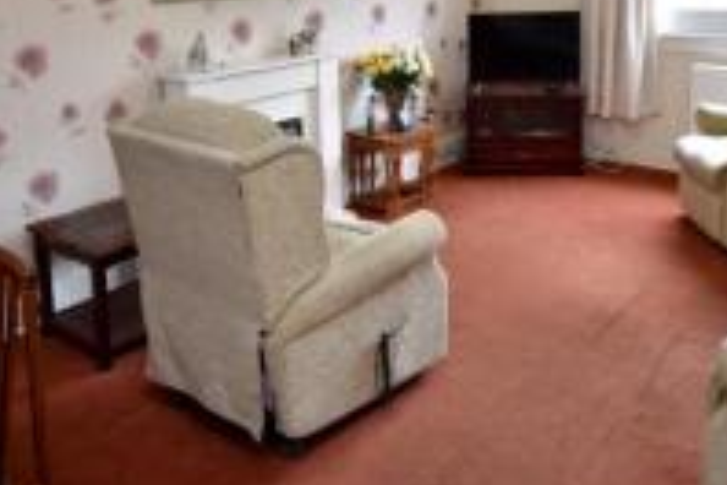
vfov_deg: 34.9
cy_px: 53
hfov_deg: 53.1
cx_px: 397
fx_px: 727
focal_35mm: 36
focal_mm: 10
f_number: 4.5
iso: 100
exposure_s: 1/15
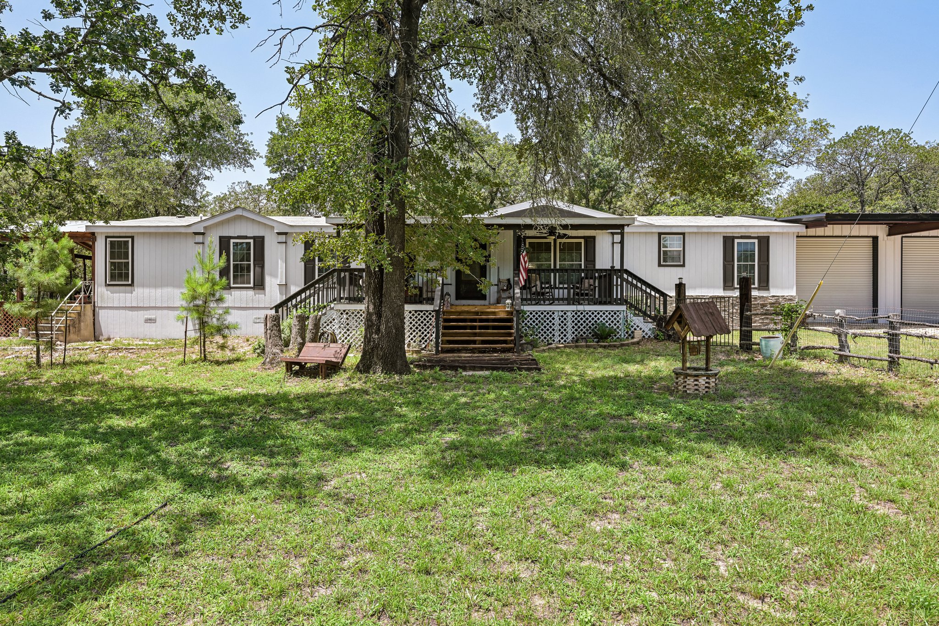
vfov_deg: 53.1
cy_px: 313
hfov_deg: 73.7
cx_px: 470
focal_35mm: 24
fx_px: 626
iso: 100
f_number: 6.7
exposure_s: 1/125
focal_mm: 24
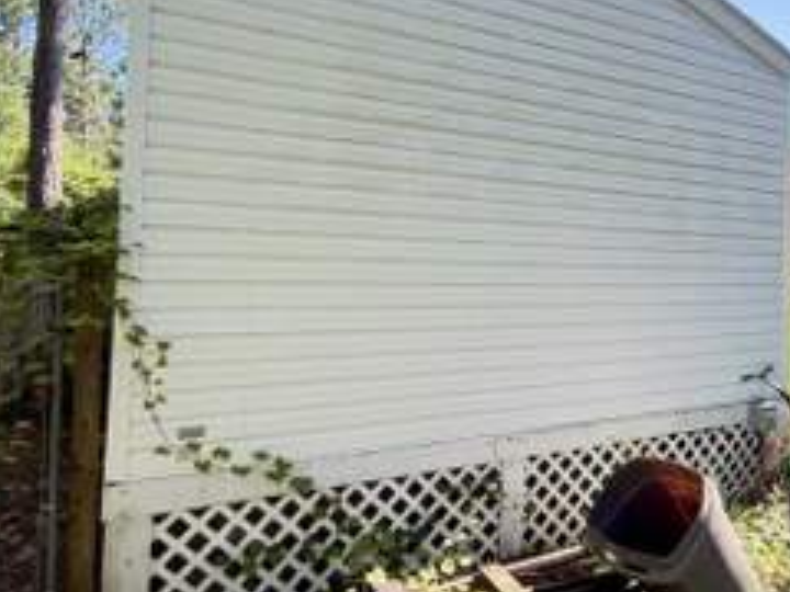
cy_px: 240
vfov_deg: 49.5
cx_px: 537
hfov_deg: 61.7
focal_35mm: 28
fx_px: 639
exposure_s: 1/130
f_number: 2.2
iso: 50
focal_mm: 2.22
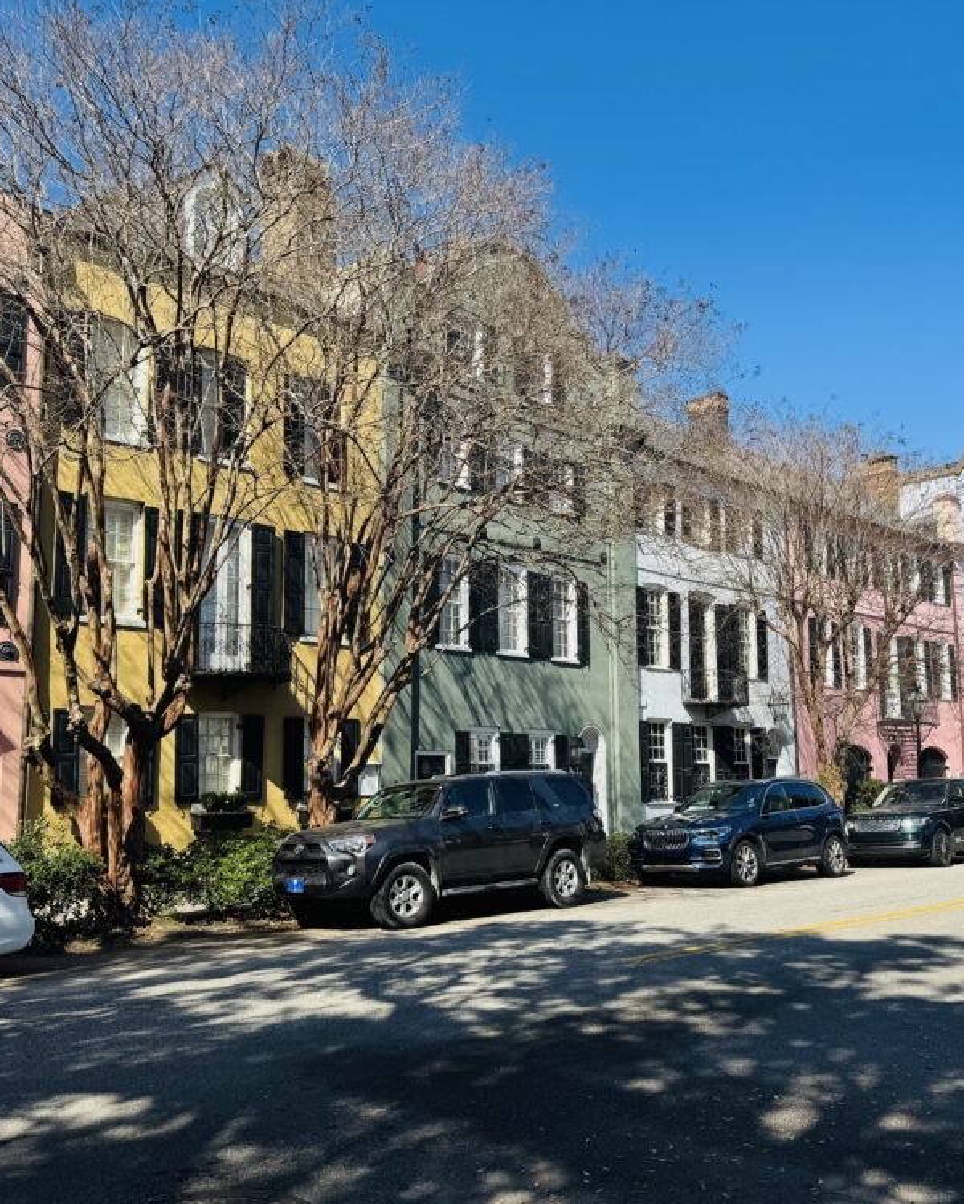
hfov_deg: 45.7
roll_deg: +0.7
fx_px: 1141
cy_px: 613
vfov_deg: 55.7
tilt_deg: +7.2
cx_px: 527
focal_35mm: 32
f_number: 1.78
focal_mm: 6.76
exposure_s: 1/3802
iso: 80
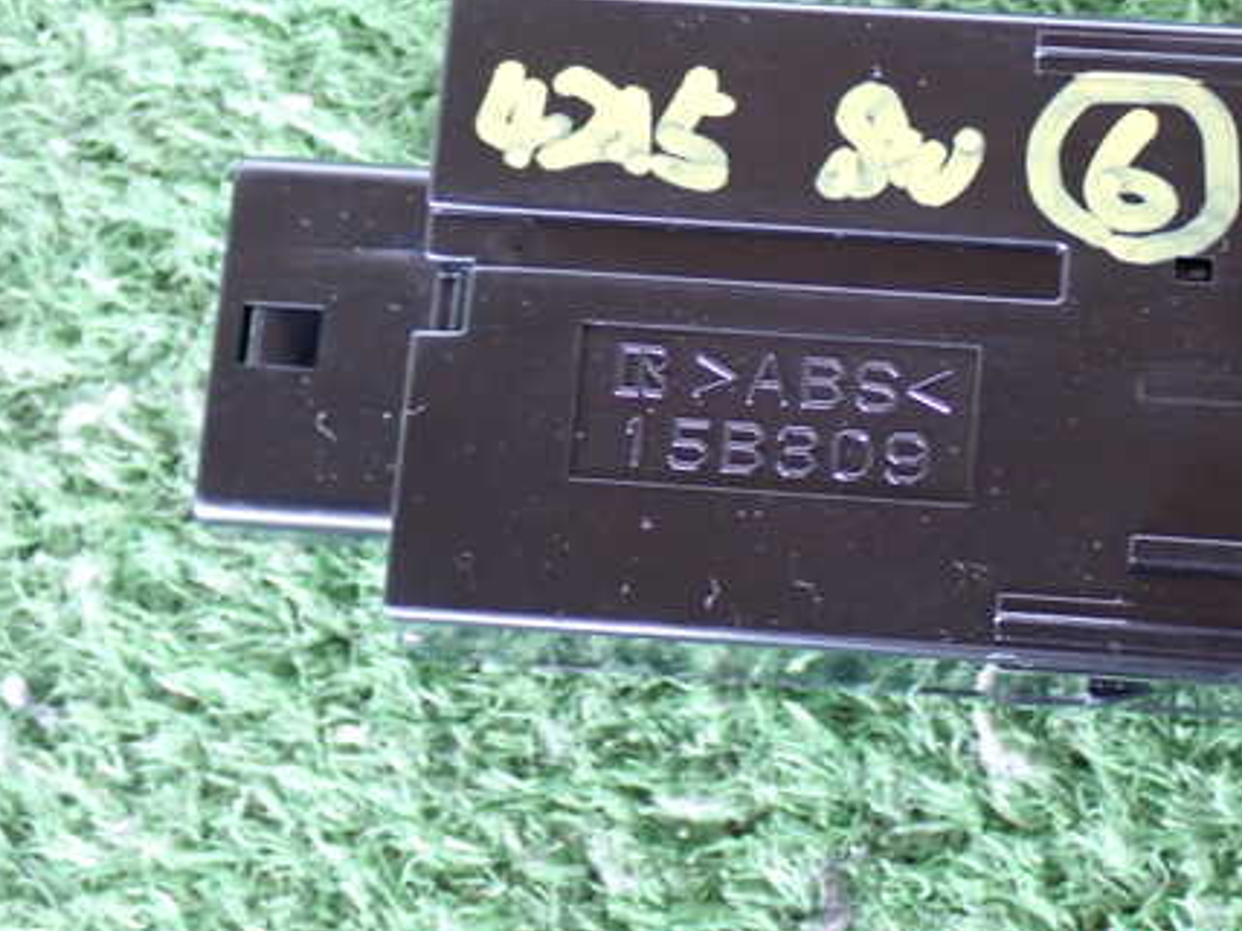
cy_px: 351
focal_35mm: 87
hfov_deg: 22.4
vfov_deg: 17.0
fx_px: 3122
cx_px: 859
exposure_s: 1/15
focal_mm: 11.09
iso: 800
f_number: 3.6
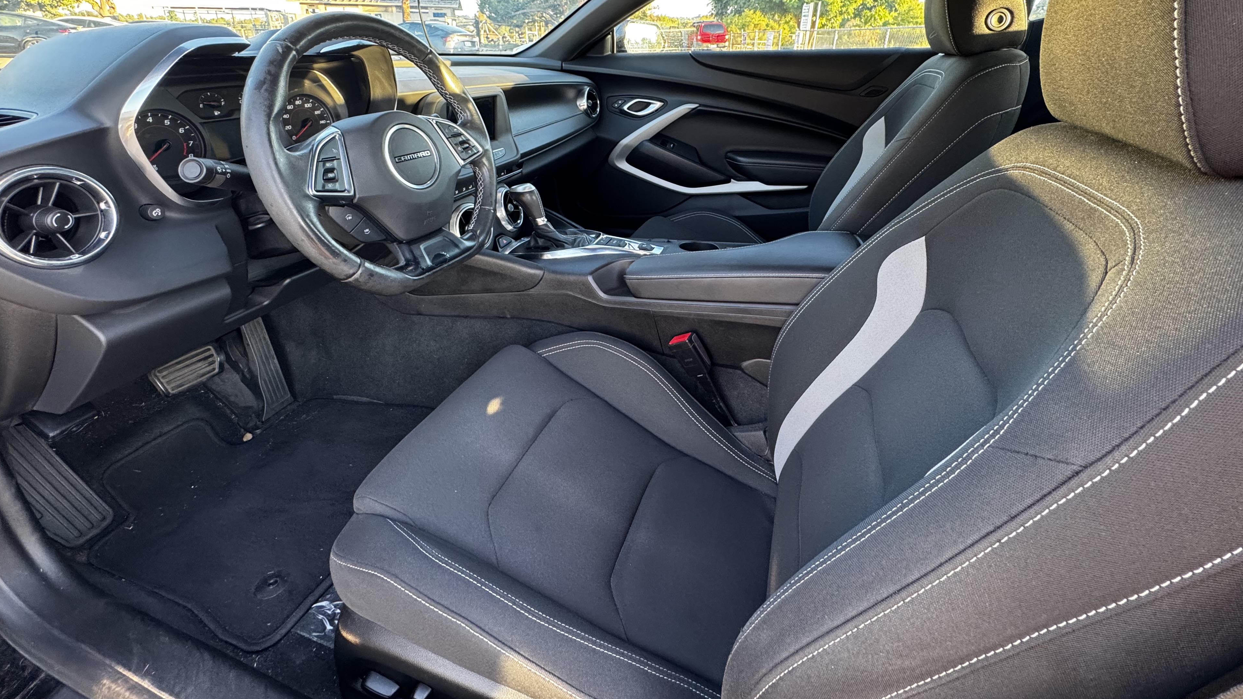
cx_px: 634
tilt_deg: -20.4
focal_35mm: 16
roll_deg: -1.3
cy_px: 219
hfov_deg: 99.4
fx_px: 527
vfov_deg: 64.9
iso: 320
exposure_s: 1/99
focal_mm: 2.22
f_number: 2.2
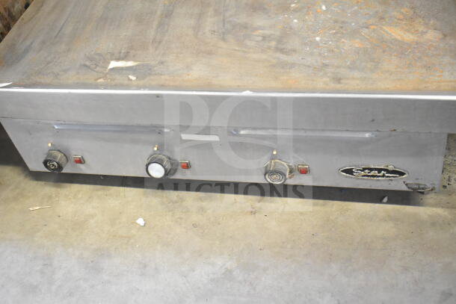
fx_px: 570
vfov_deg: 29.9
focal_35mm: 45
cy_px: 152
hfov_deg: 43.6
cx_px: 228
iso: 6400
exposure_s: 1/50
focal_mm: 30
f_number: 4.2
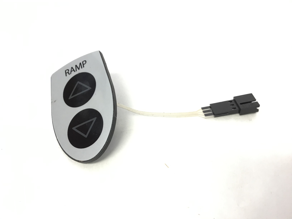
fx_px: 261
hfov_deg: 58.4
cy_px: 110
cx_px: 146
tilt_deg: -46.9
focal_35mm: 31
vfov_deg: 45.4
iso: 50
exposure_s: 1/30
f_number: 2.4
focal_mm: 3.3
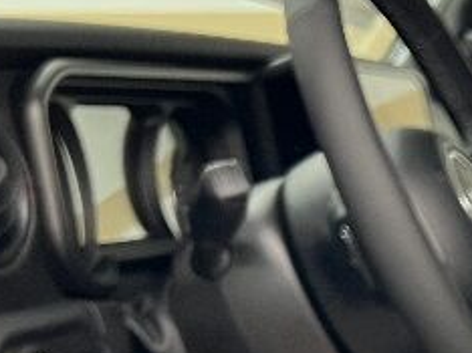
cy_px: 478
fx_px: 1553
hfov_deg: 16.0
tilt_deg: -13.0
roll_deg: +0.2
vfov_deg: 12.5
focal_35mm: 114
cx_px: 682
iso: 250
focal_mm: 5.7
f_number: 1.5
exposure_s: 1/60
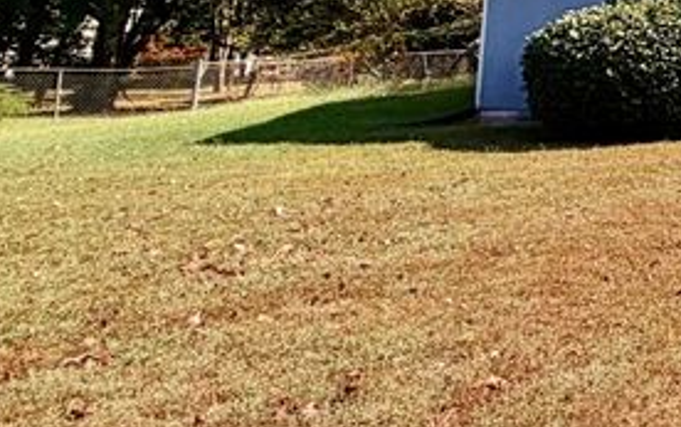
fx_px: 1022
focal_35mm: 55
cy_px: -136
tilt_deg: +6.9
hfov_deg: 22.8
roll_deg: +0.5
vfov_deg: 21.3
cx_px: 1194
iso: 20
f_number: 2.2
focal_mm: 2.22
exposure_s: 1/1033
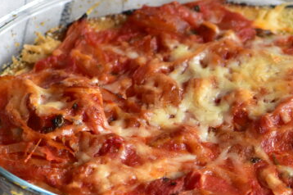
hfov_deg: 6.5
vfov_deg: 4.3
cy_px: 107
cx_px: 236
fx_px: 2578
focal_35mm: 317
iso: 400
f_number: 5
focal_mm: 105
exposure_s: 1/6
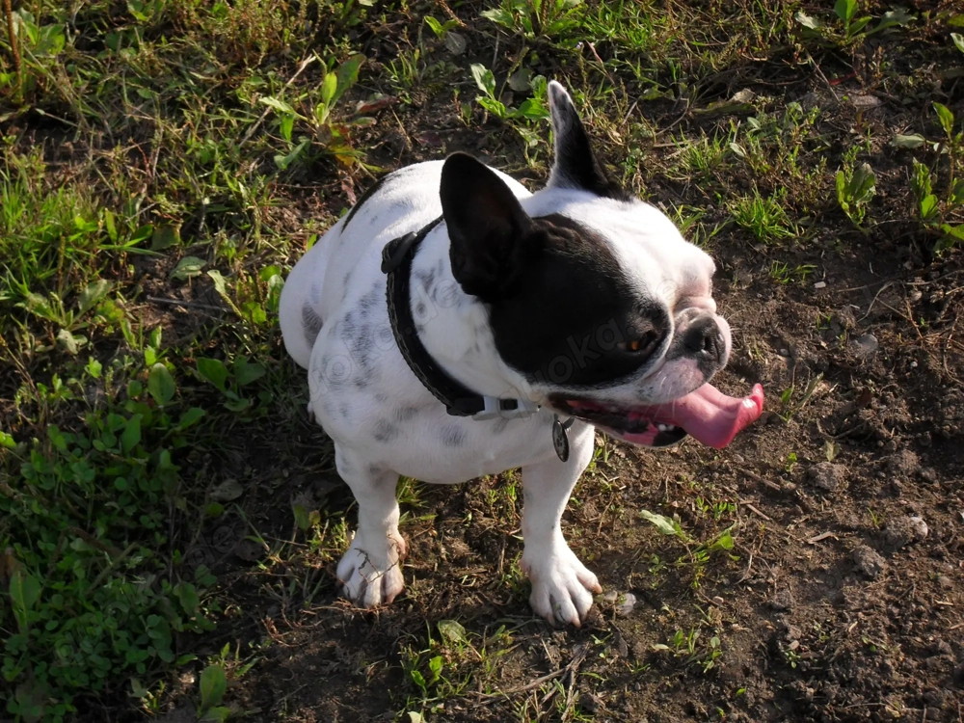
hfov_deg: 22.0
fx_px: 2479
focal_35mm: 89
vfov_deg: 16.6
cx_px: 482
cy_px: 362
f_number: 5.5
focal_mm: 15.7
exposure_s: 1/180
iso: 100
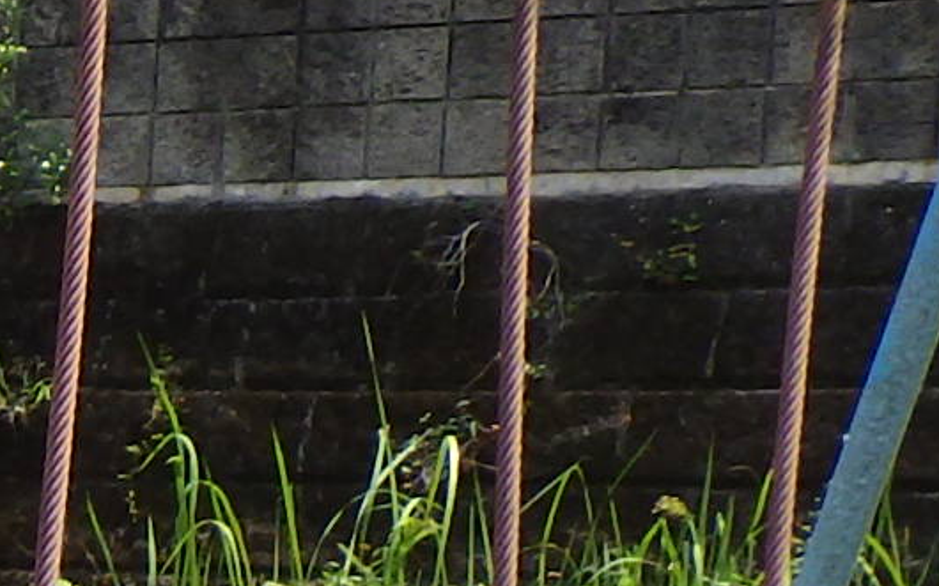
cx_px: -1547
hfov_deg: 10.1
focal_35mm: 172
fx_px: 4401
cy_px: 970
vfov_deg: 7.4
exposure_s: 1/500
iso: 125
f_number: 4.2
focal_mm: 5
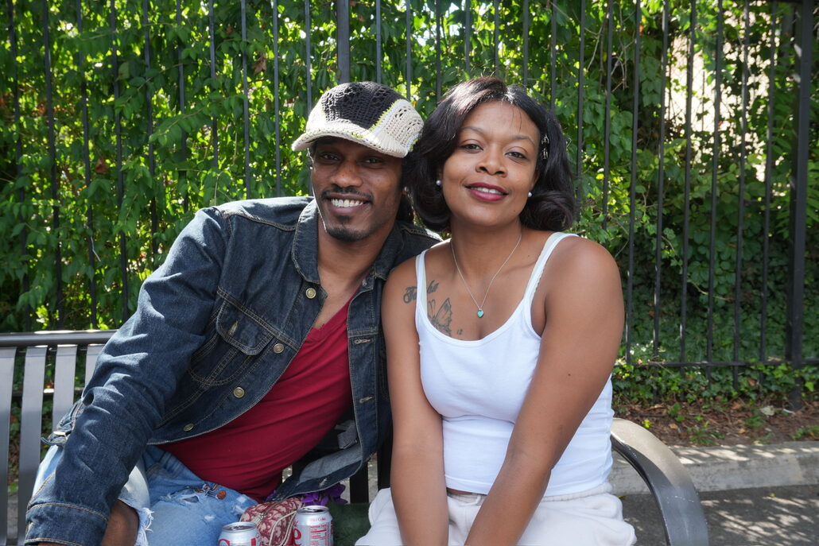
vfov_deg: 36.9
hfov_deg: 53.1
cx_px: 410
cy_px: 273
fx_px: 819
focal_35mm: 36
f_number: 8
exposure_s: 1/40
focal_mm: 24
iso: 100
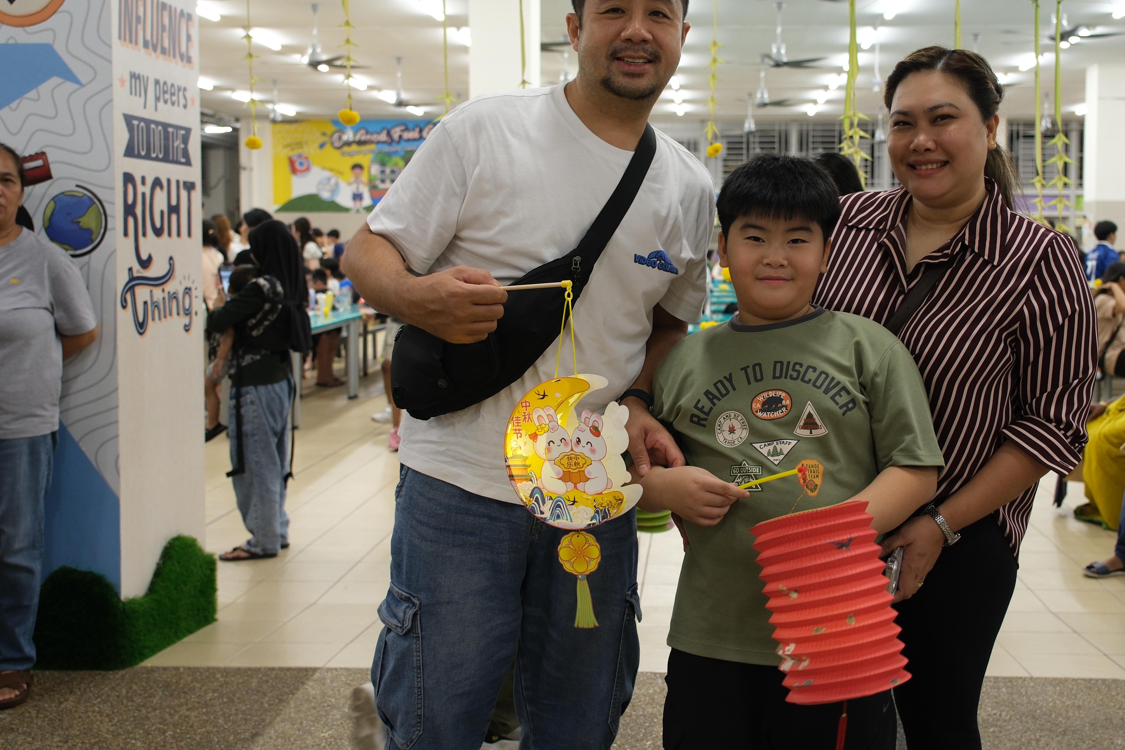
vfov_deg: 33.3
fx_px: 1250
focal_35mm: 40
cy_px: 303
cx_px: 664
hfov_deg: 48.2
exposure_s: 1/100
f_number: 2.8
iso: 800
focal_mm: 21
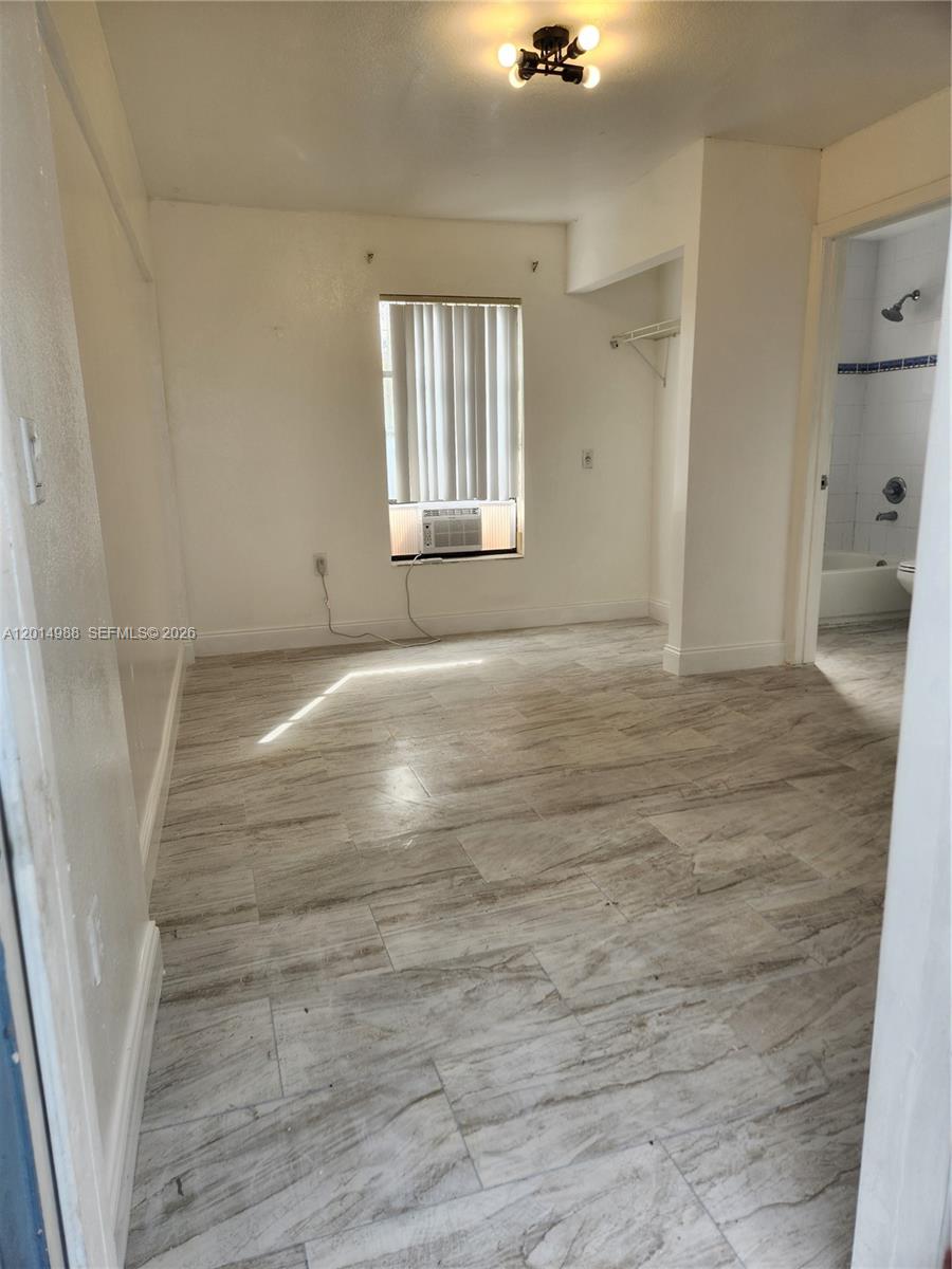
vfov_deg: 73.9
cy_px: 634
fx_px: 843
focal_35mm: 23
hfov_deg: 58.9
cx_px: 476
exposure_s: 1/120
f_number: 1.8
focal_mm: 5.4
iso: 32
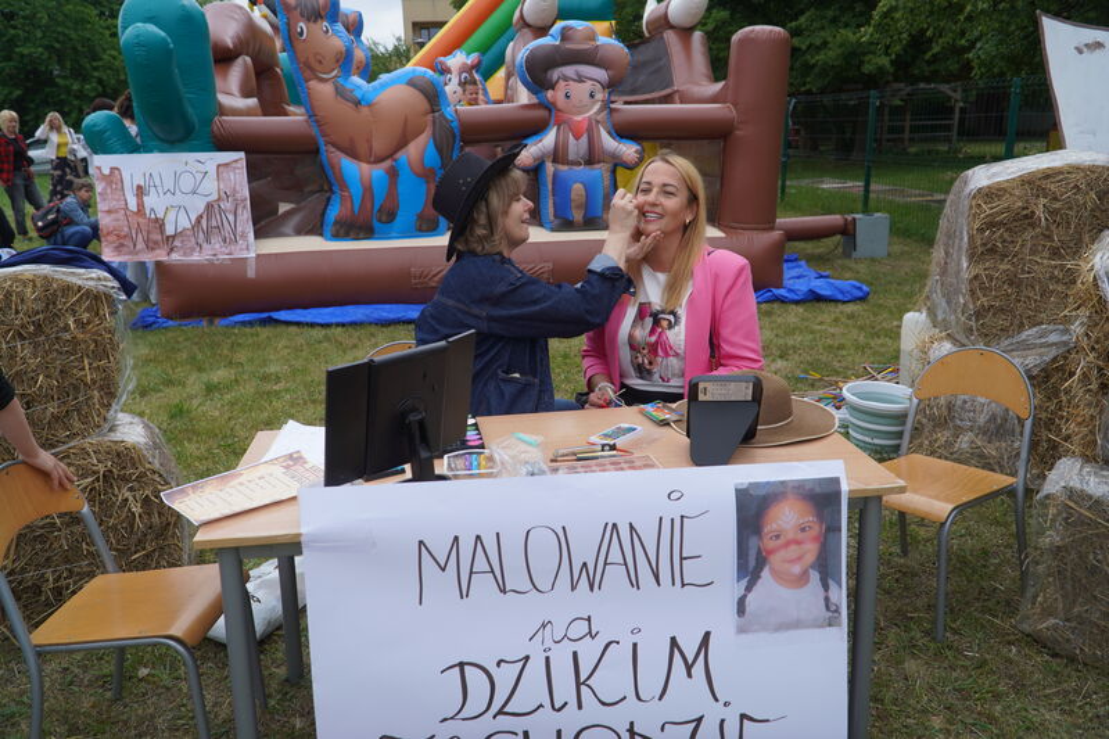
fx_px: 832
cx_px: 554
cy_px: 370
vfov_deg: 47.9
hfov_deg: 67.4
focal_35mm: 27
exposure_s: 1/640
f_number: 4.5
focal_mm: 18
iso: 100
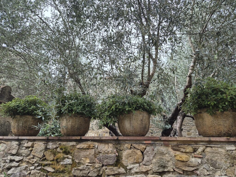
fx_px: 157
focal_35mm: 23
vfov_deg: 58.9
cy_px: 88
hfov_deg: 73.9
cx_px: 118
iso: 50
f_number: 1.8
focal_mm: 5.4
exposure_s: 1/359
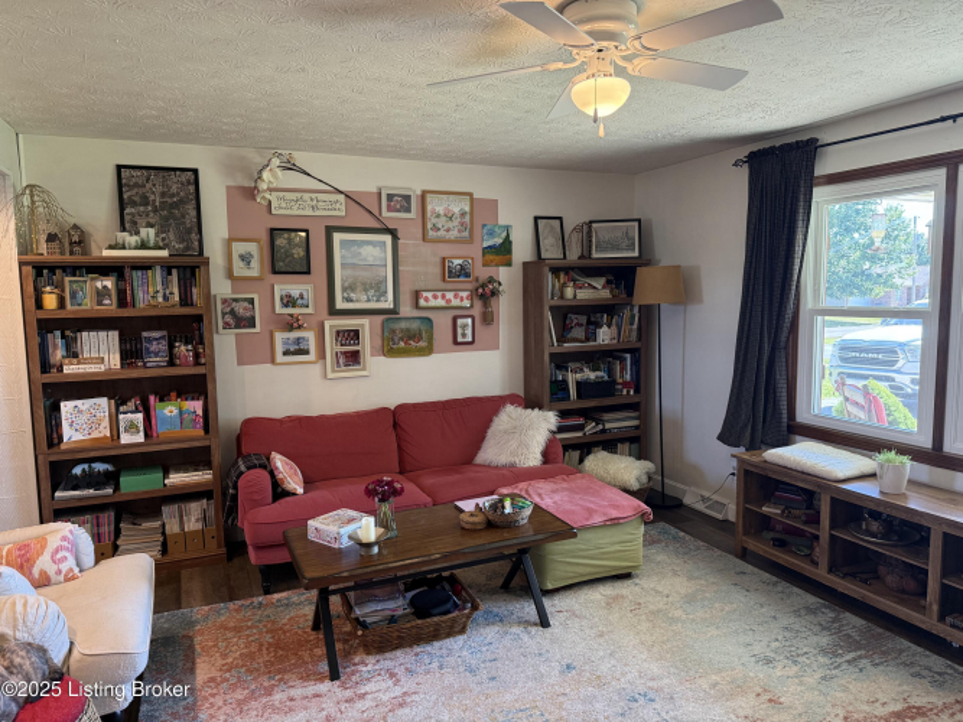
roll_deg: +0.7
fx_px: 668
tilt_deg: -5.7
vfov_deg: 56.8
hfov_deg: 71.6
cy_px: 361
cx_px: 482
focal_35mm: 24
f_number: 1.78
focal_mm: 6.76
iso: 250
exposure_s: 1/120
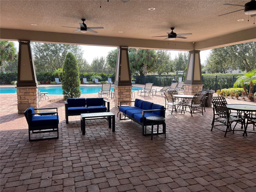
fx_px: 192
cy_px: 96
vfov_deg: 53.1
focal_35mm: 26
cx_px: 128
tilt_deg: -7.1
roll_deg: -1.2
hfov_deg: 67.3
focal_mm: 5.7
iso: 50
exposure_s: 1/775
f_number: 1.5
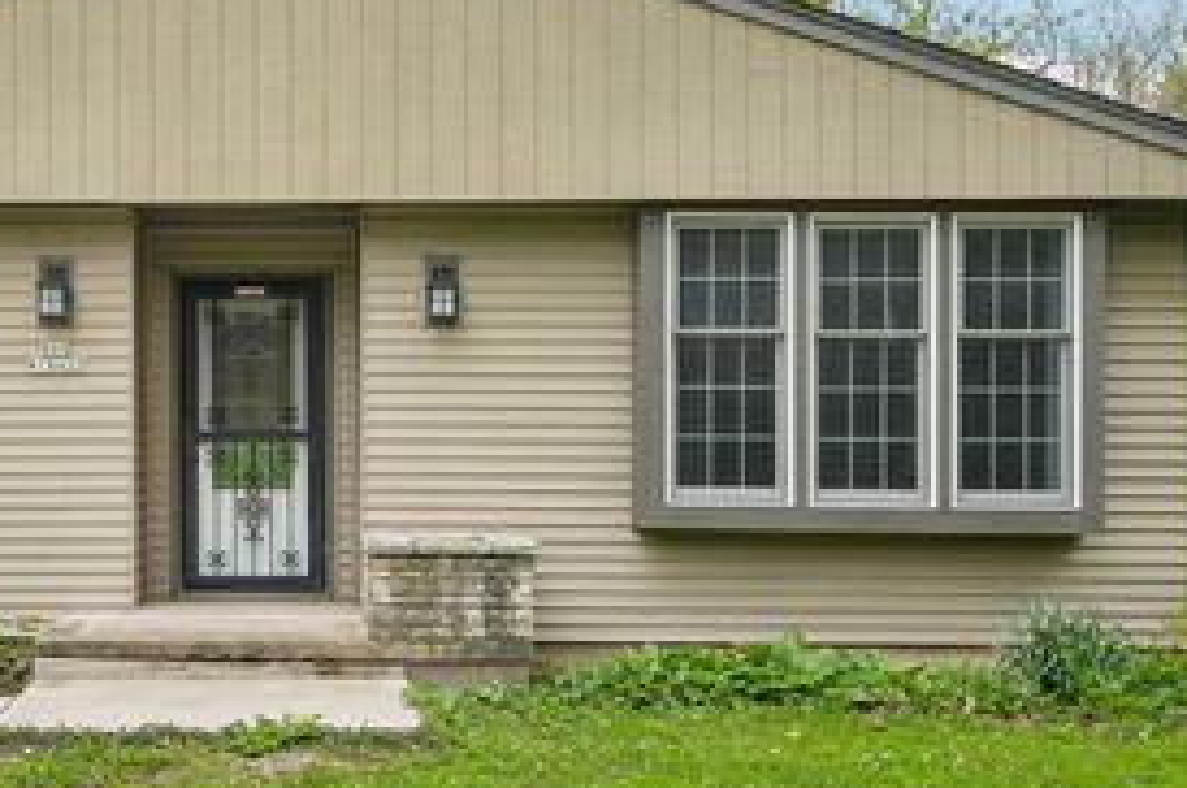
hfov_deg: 36.3
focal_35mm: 53
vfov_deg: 25.1
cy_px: 188
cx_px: 238
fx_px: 1745
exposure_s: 1/100
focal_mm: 29
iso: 100
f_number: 8
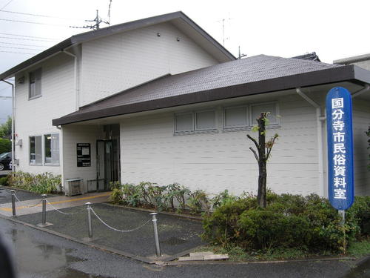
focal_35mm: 35
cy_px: 139
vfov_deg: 40.7
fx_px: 374
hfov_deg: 52.6
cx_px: 185
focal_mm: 7.5
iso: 64
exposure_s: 1/150
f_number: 3.8
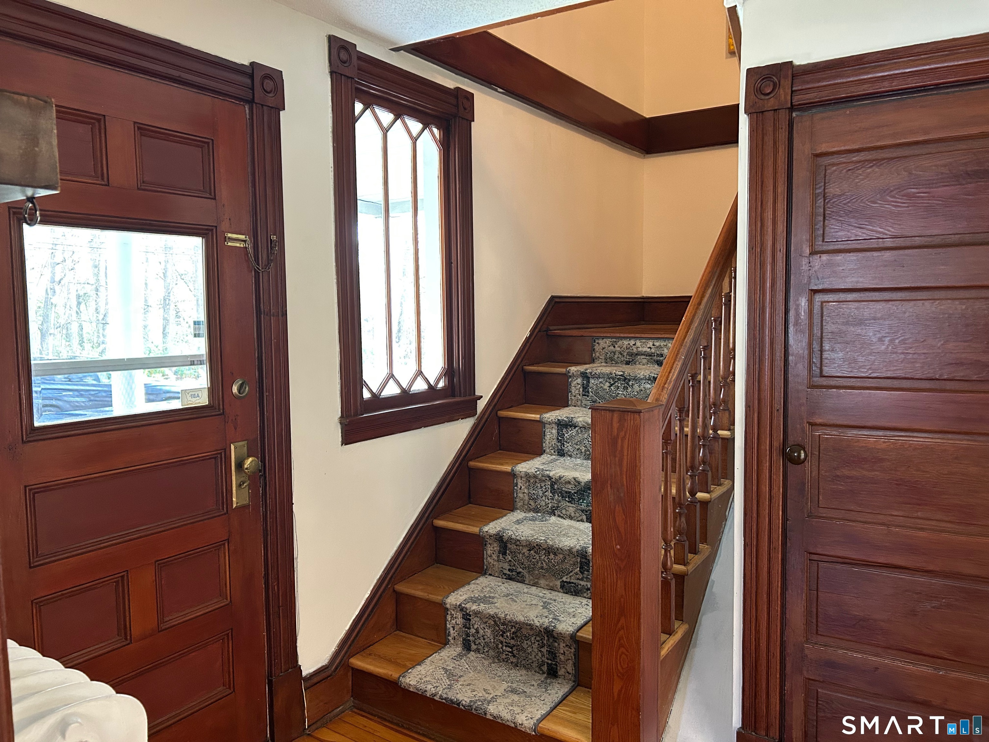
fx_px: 743
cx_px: 494
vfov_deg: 53.1
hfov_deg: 67.3
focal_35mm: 26
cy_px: 371
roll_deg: +0.9
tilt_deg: -3.2
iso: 400
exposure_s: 1/60
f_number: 1.5
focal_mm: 5.7
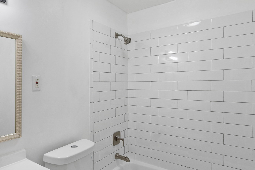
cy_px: 79
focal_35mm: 23
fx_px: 163
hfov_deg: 75.6
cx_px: 107
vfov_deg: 55.0
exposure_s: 1/4
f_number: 8
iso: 320
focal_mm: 10
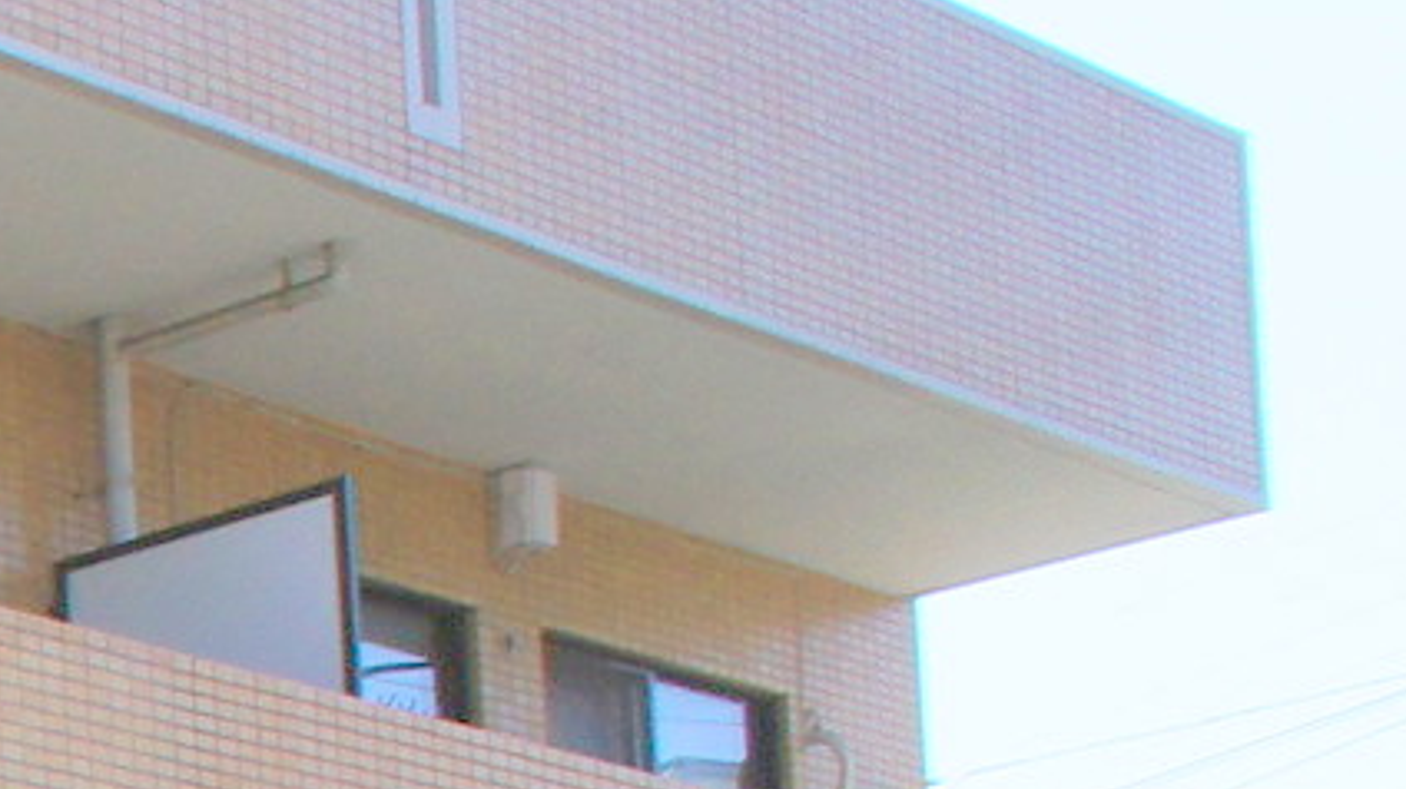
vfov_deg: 7.9
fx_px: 5403
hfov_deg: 11.7
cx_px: -2149
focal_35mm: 145
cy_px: 1754
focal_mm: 16
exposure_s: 1/250
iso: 320
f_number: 13
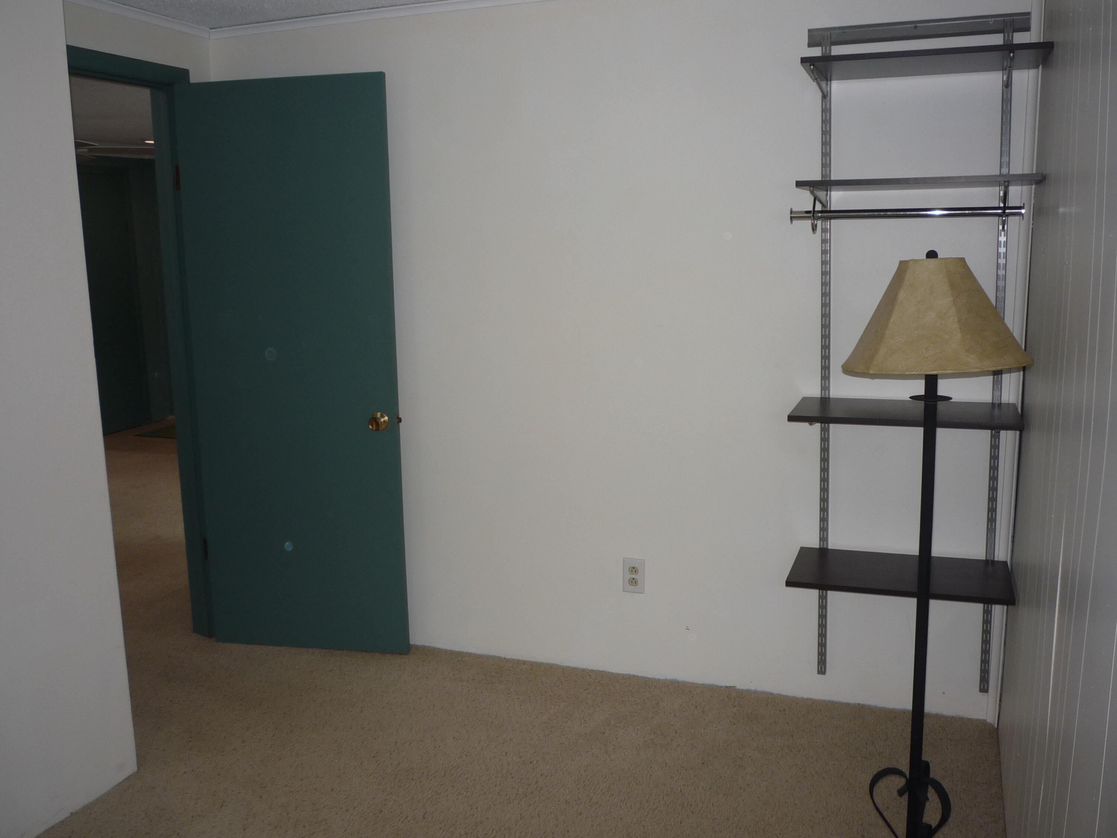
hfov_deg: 56.8
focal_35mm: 32
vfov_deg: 44.2
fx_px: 1033
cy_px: 419
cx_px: 558
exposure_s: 1/30
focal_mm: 5.2
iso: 100
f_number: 3.3
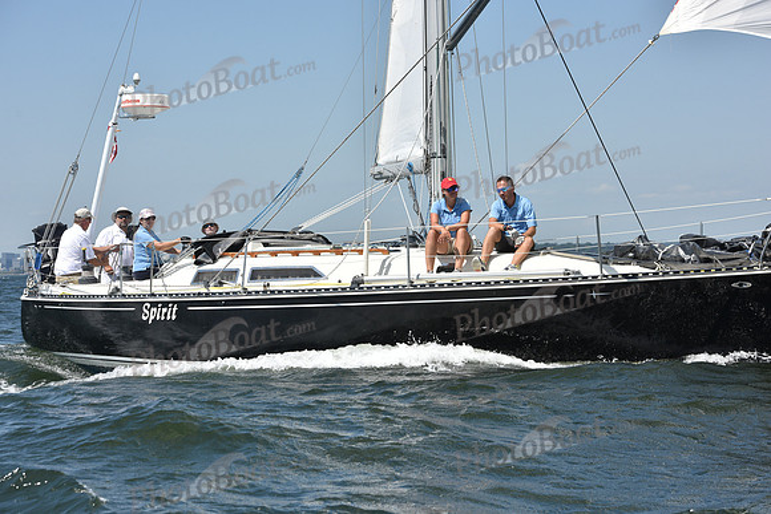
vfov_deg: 14.9
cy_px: 257
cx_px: 386
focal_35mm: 92
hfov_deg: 22.1
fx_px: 1971
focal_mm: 92
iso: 250
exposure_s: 1/1250
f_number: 7.1
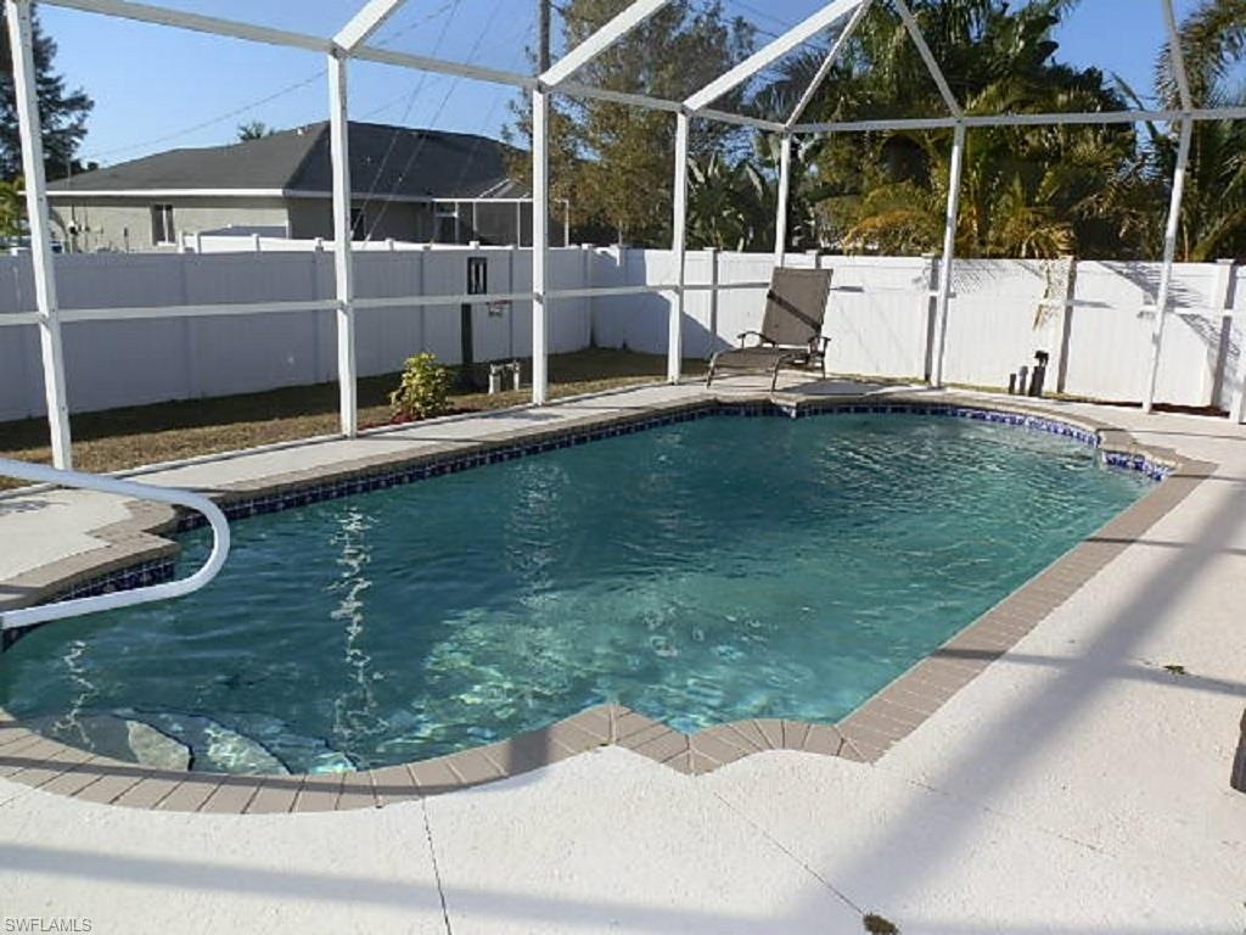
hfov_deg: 63.4
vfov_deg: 49.7
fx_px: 1008
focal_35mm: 28
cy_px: 468
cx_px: 623
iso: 64
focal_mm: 5
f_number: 3.1
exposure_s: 1/800
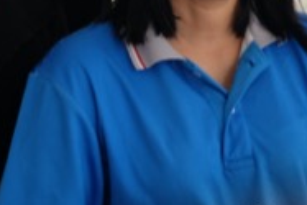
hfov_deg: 10.7
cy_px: 78
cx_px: 228
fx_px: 1639
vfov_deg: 7.2
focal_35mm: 192
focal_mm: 23.2
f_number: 4.2
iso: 400
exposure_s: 1/180
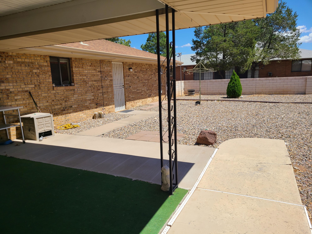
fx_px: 234
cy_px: 117
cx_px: 156
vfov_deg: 53.1
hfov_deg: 67.3
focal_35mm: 26
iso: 40
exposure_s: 1/2805
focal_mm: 5.4
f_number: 1.8
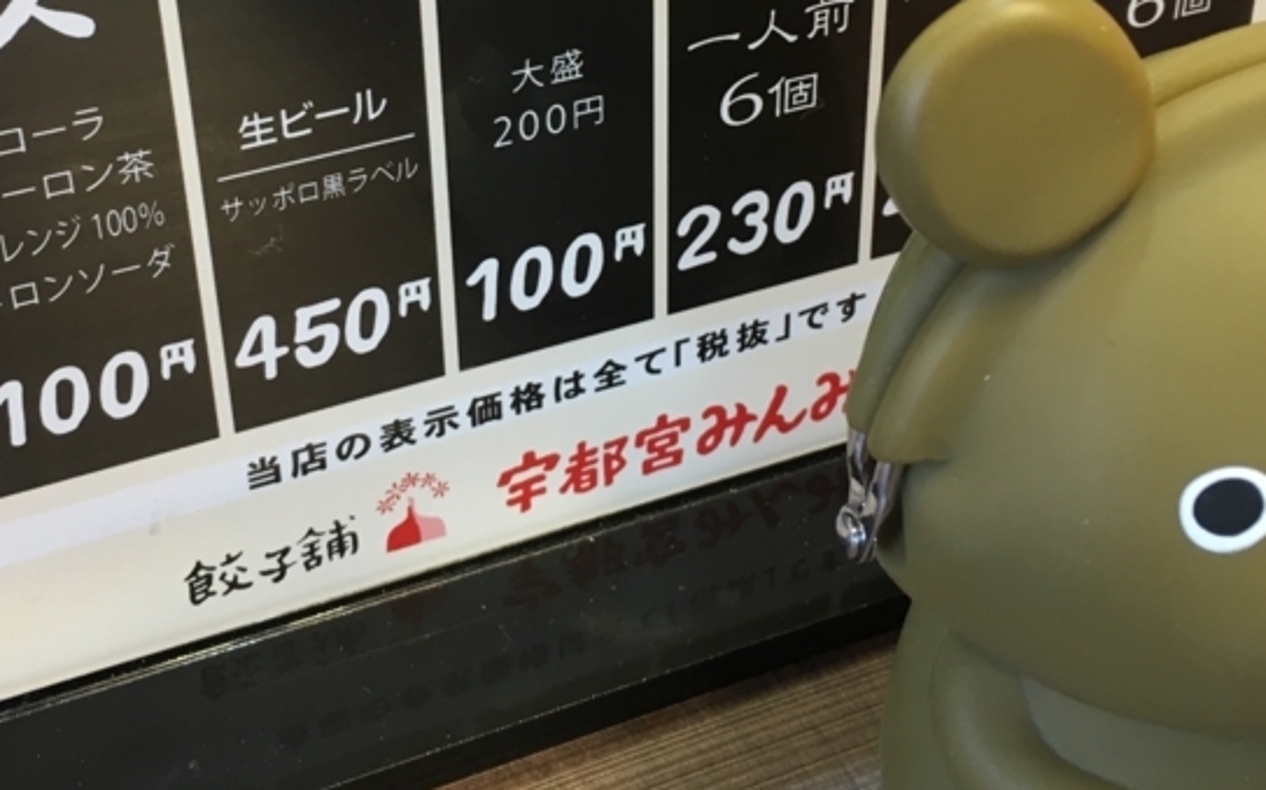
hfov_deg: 35.1
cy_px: 112
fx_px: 2001
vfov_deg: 21.9
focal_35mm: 58
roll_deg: +0.2
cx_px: 564
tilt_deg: -32.2
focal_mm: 4.15
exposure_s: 1/30
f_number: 2.2
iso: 64
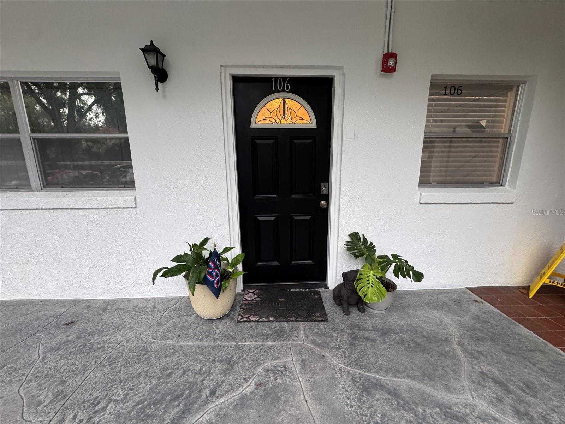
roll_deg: -0.1
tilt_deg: -12.9
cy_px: 212
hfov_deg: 102.1
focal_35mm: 14
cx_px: 282
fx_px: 229
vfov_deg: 85.7
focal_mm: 2.22
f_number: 2.2
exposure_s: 1/74
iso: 320
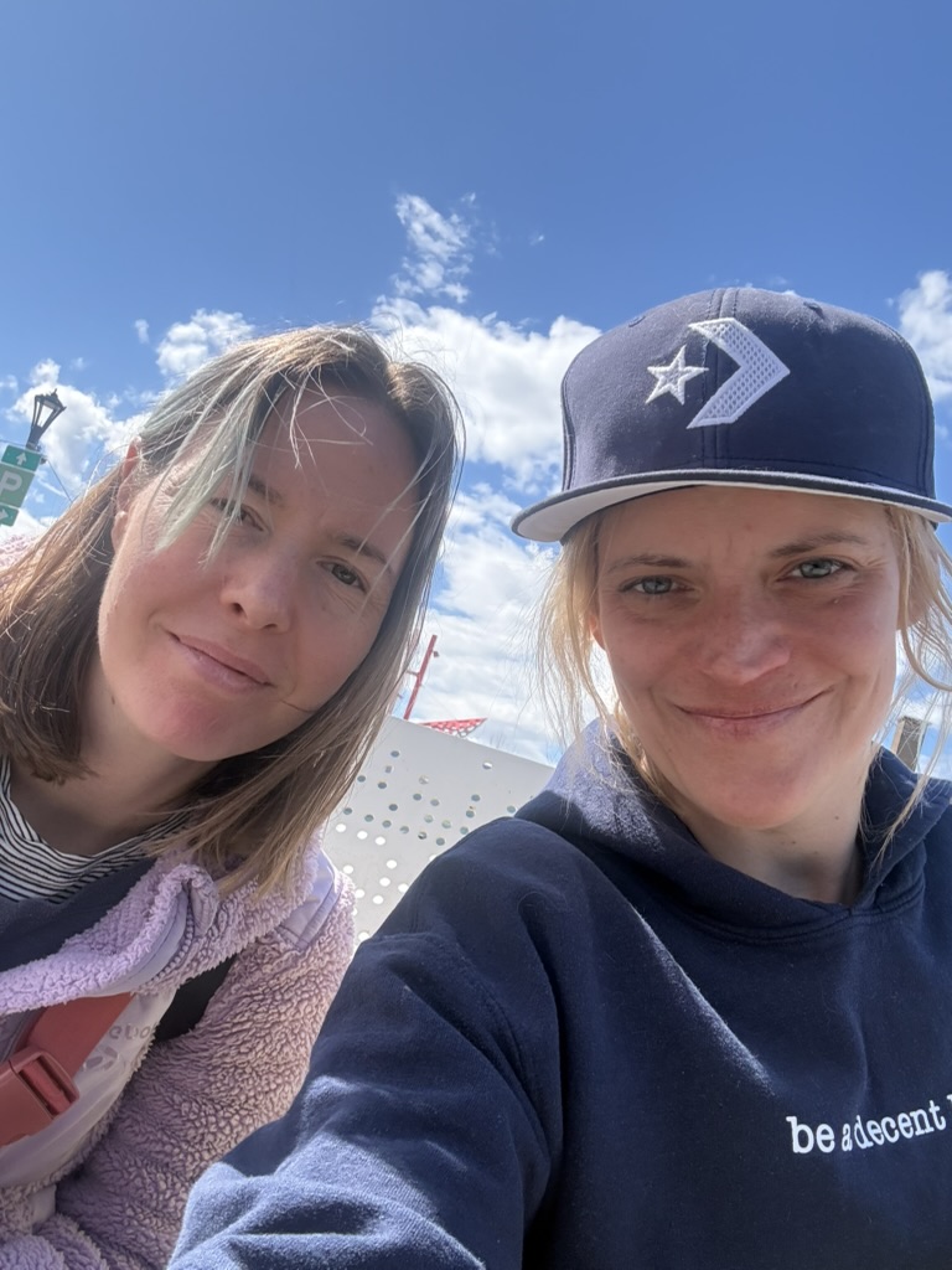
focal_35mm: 30
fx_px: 1100
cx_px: 476
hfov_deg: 46.8
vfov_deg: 60.0
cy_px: 635
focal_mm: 2.69
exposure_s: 1/711
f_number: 1.9
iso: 40
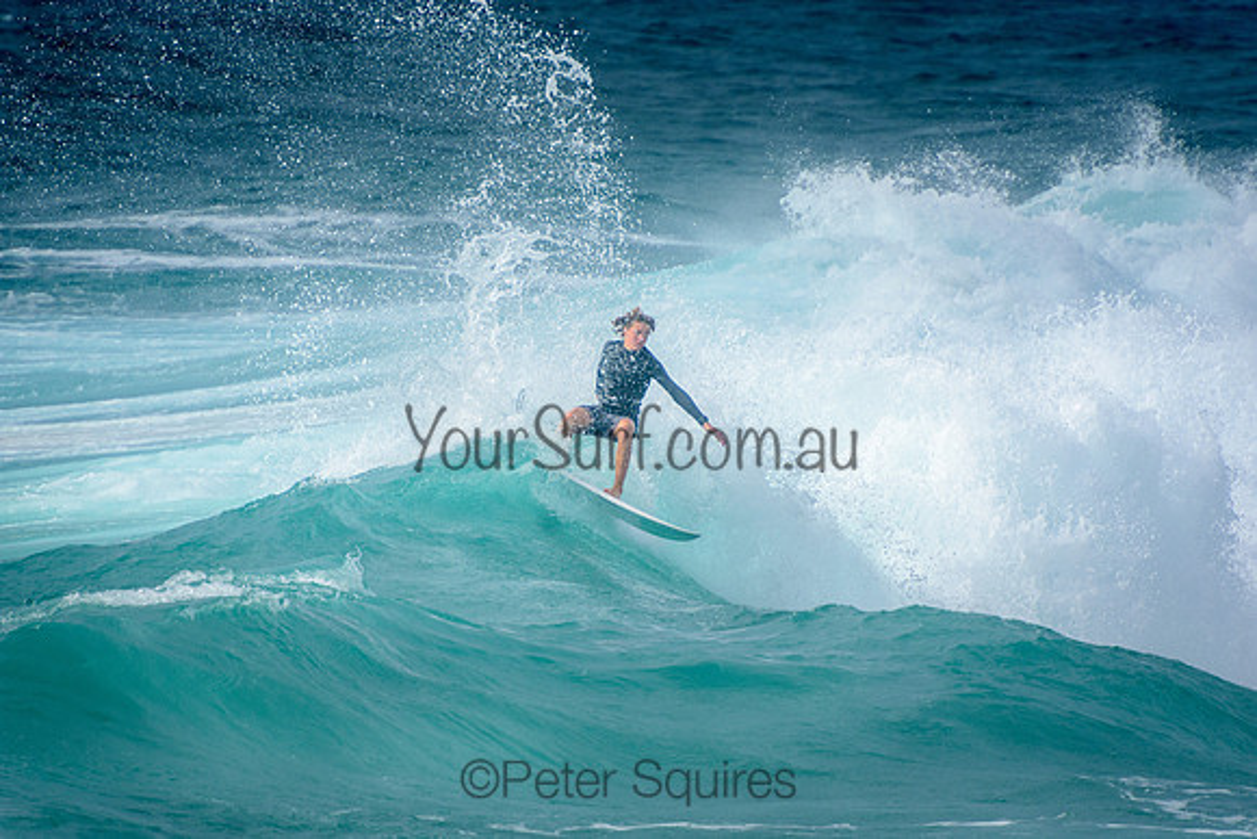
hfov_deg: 3.4
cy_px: 420
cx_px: 628
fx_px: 20954
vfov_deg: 2.3
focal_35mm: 600
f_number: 5.6
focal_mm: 400
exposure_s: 1/2000
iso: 280
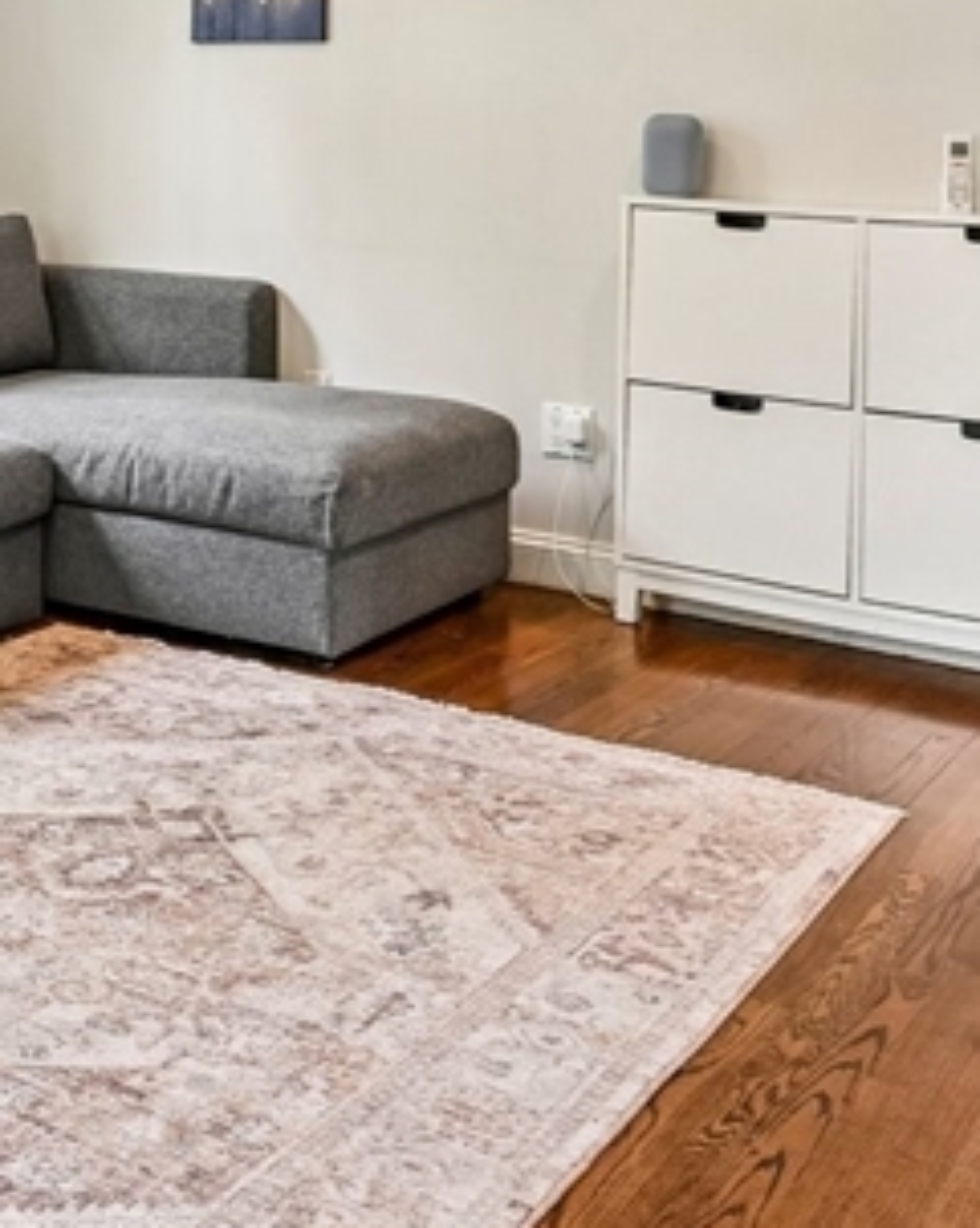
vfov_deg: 34.4
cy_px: 100
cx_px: 0
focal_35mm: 51
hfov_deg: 27.9
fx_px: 1852
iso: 400
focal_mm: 16
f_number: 8
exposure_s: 1/10
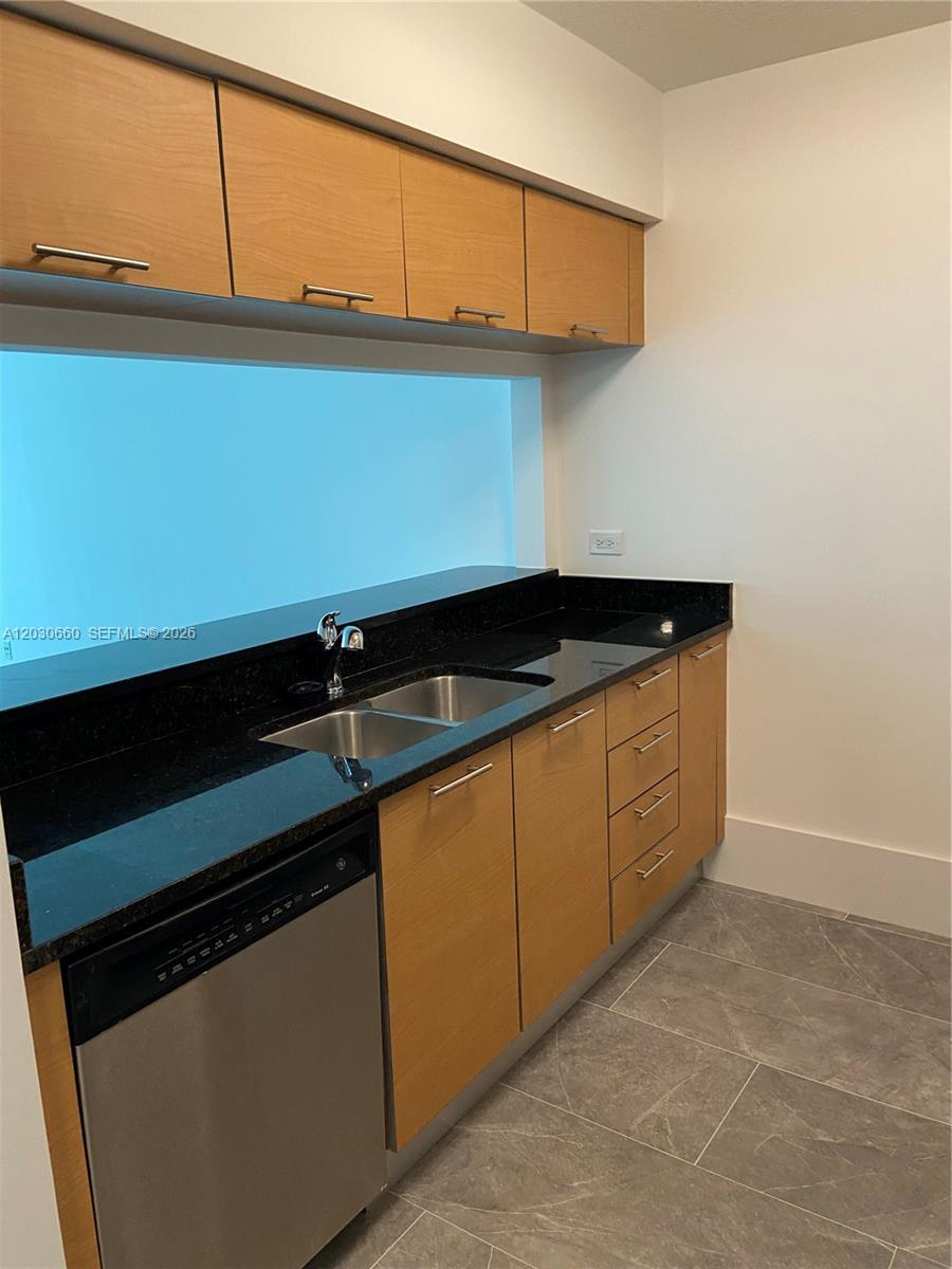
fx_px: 953
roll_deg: +3.0
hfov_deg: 53.1
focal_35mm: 26
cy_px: 634
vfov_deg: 67.3
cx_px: 476
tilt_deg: -9.6
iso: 160
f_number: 1.8
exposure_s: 1/60
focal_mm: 4.25
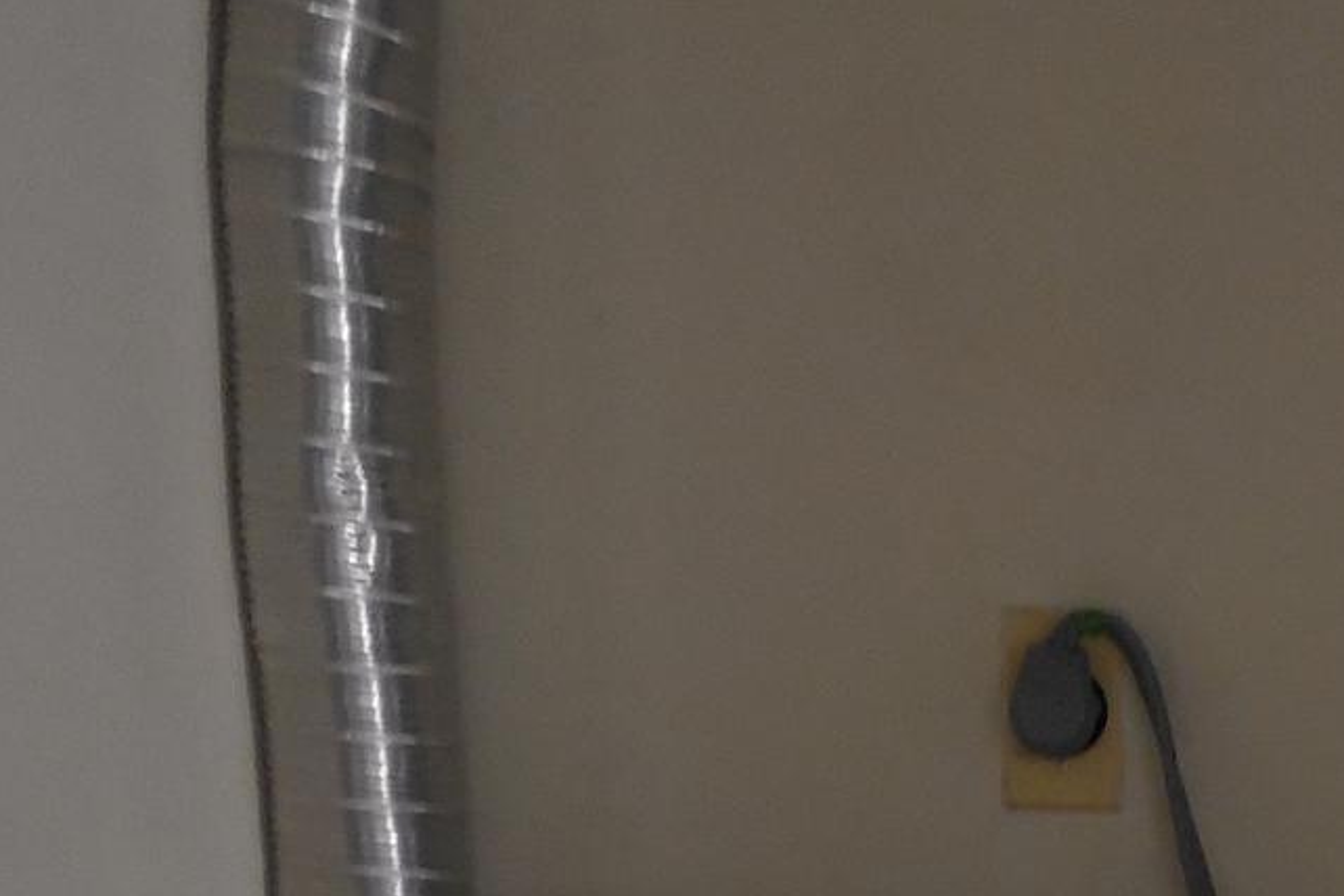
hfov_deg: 22.7
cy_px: 1267
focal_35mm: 83
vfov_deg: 15.4
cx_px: 1570
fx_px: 3098
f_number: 3.3
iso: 400
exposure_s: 1/8
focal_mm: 4.5
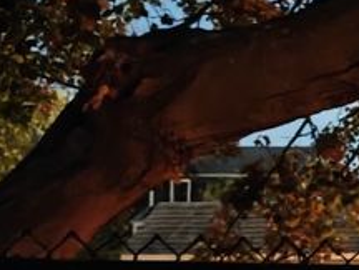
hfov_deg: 13.1
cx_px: 652
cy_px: 250
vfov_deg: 10.8
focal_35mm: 136
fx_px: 1410
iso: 12800
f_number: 1.6
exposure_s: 1/5
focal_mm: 6.06
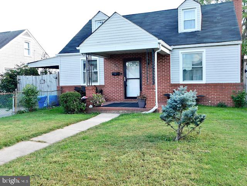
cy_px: 93
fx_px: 214
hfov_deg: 60.0
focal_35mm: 30
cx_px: 124
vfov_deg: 46.8
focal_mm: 5.3
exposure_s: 1/250
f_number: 3.2
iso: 200
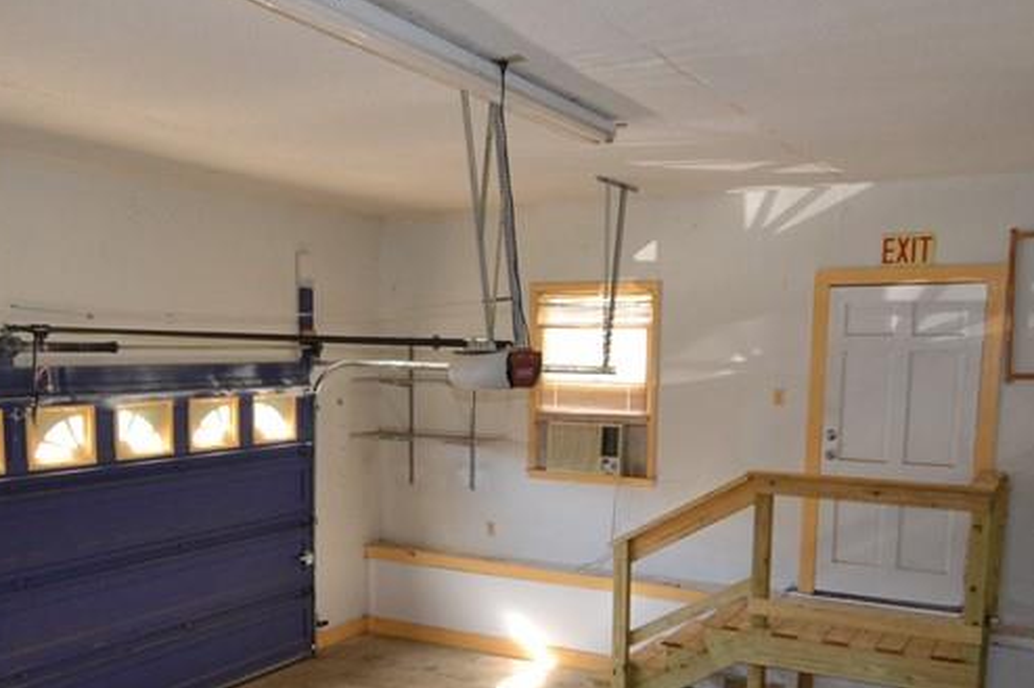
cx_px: 477
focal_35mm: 33
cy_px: 512
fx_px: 947
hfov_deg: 57.2
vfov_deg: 38.9
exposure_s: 1/60
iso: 800
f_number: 3.5
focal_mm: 10
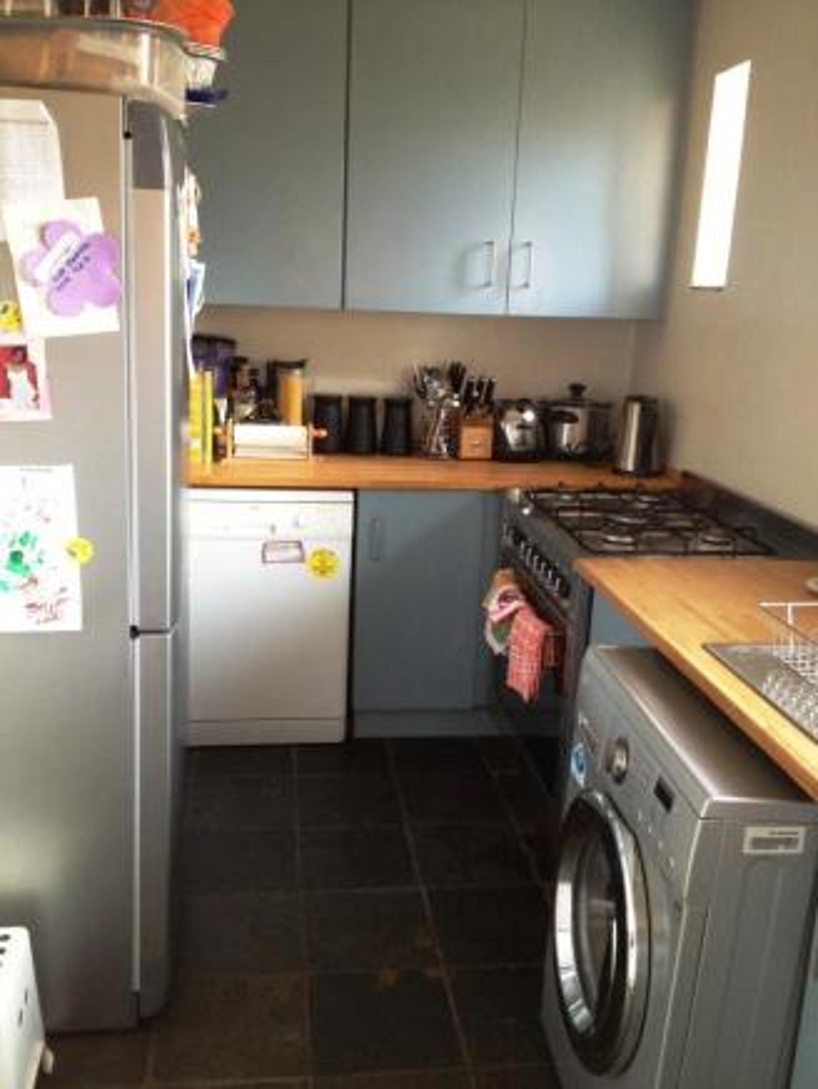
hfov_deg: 40.7
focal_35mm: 35
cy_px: 544
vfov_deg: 52.6
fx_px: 1102
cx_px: 409
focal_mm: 4.28
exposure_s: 1/20
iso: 160
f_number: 2.4
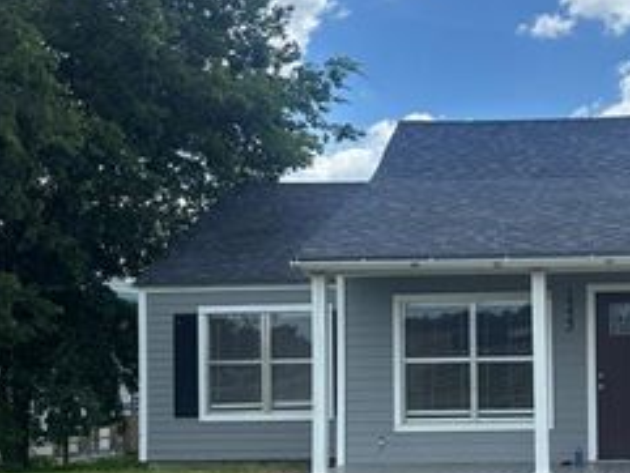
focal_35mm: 54
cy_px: 333
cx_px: 541
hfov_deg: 34.0
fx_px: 983
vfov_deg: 26.8
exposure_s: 1/2571
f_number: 1.6
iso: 50
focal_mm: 5.96
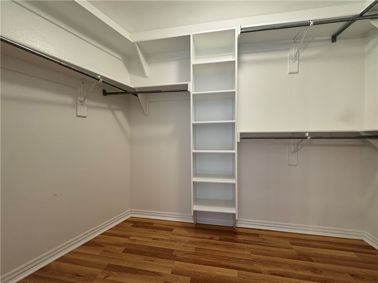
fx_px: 153
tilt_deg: +0.1
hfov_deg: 102.1
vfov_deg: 85.7
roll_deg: +1.4
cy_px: 142
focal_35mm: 14
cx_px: 189
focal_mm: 2.22
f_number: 2.2
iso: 200
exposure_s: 1/60
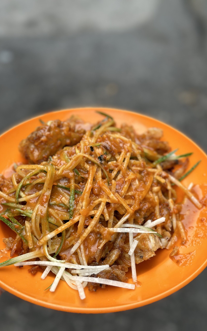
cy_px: 165
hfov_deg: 25.3
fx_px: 460
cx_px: 110
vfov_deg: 39.6
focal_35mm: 51
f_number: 1.78
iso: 80
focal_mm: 6.86
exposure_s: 1/850
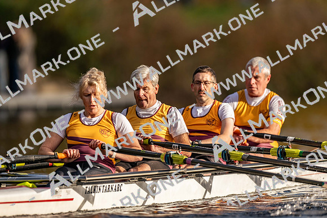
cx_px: 164
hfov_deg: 3.4
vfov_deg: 2.3
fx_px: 5451
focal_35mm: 600
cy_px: 109
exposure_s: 1/2500
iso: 280
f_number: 4
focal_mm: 600
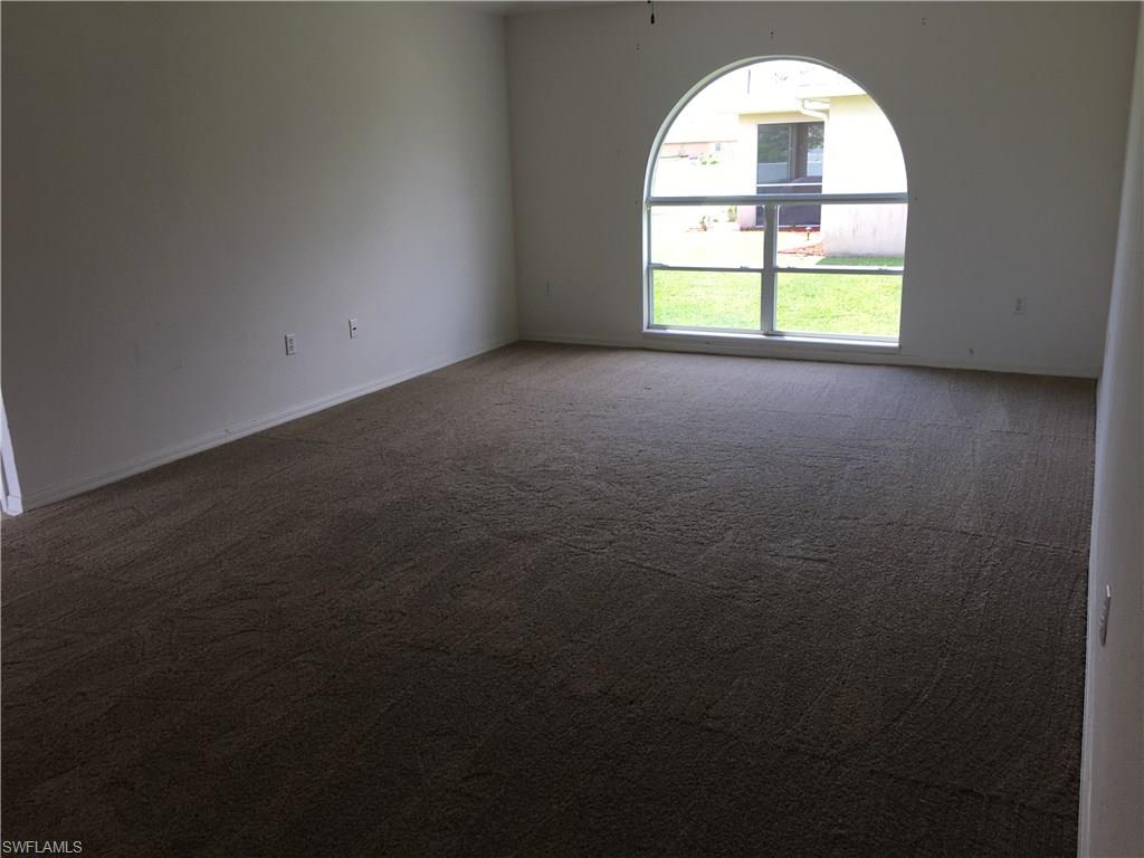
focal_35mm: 29
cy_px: 429
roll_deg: +1.5
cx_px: 572
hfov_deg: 61.7
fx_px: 958
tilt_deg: -13.8
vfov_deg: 48.2
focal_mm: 4.15
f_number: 2.2
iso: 25
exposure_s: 1/163
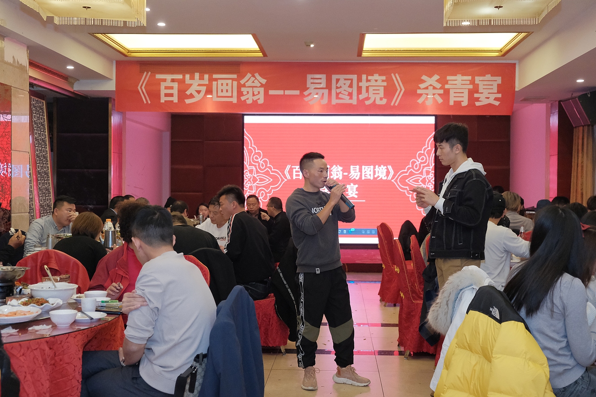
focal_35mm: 43
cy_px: 198
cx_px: 298
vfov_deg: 31.2
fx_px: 712
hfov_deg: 45.4
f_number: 3.2
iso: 4000
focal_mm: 28.9
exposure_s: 1/125
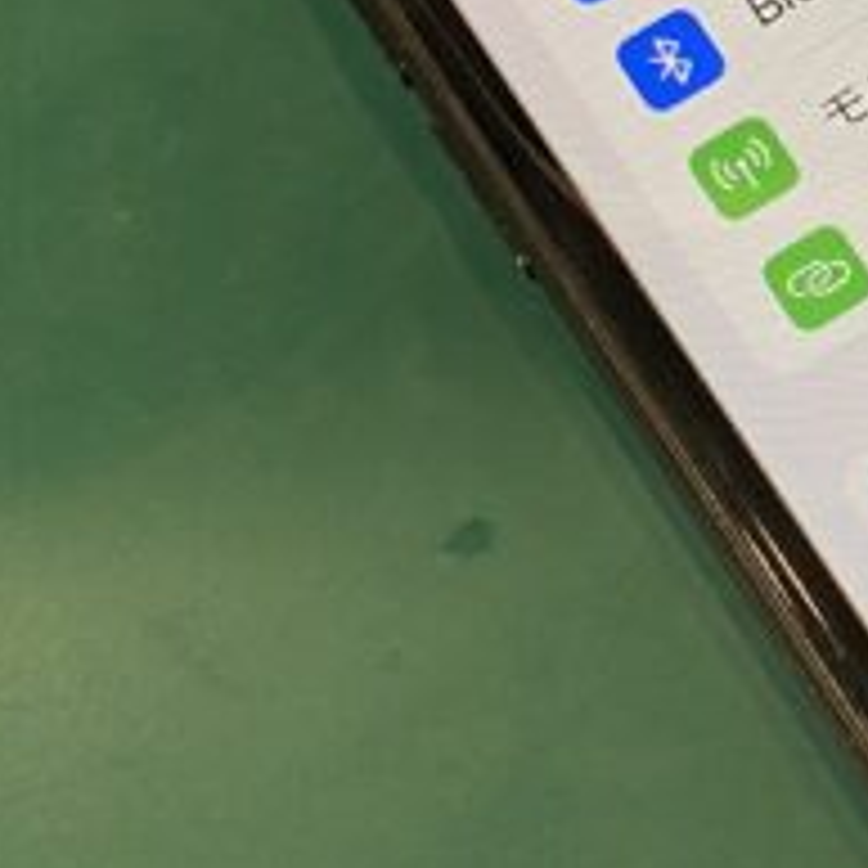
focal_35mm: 107
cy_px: 394
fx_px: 3036
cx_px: 1417
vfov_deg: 16.3
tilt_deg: -73.9
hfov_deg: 14.8
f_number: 1.8
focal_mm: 4.25
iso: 64
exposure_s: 1/50
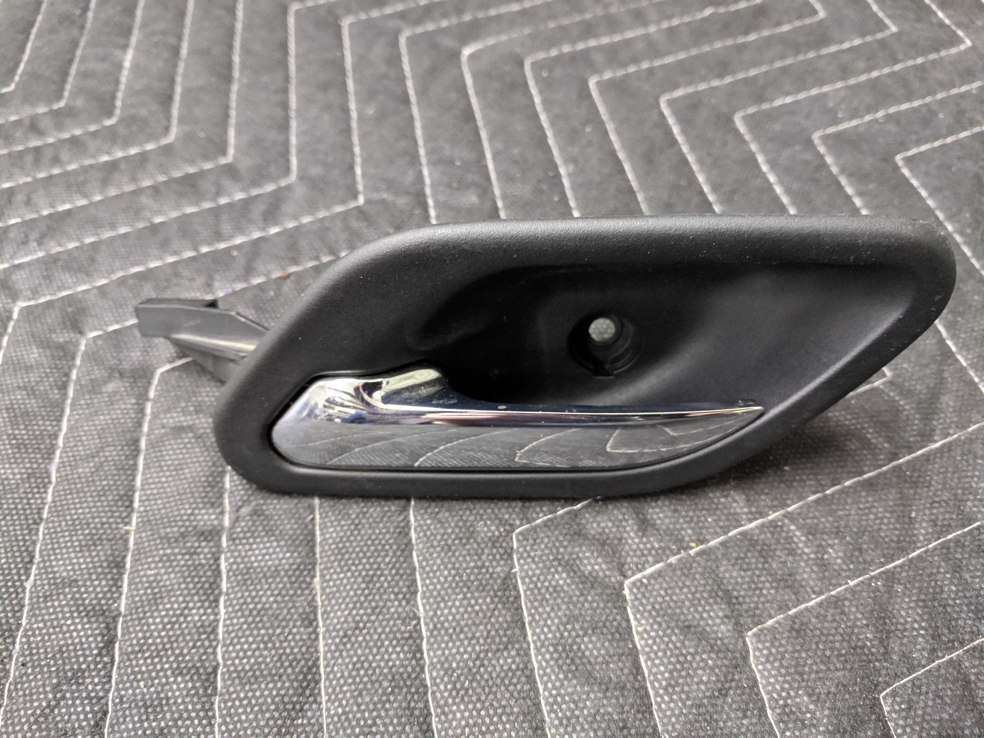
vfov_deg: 53.1
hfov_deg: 67.3
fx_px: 739
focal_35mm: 26
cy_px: 369
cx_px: 492
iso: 1008
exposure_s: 1/24
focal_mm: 4.67
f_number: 2
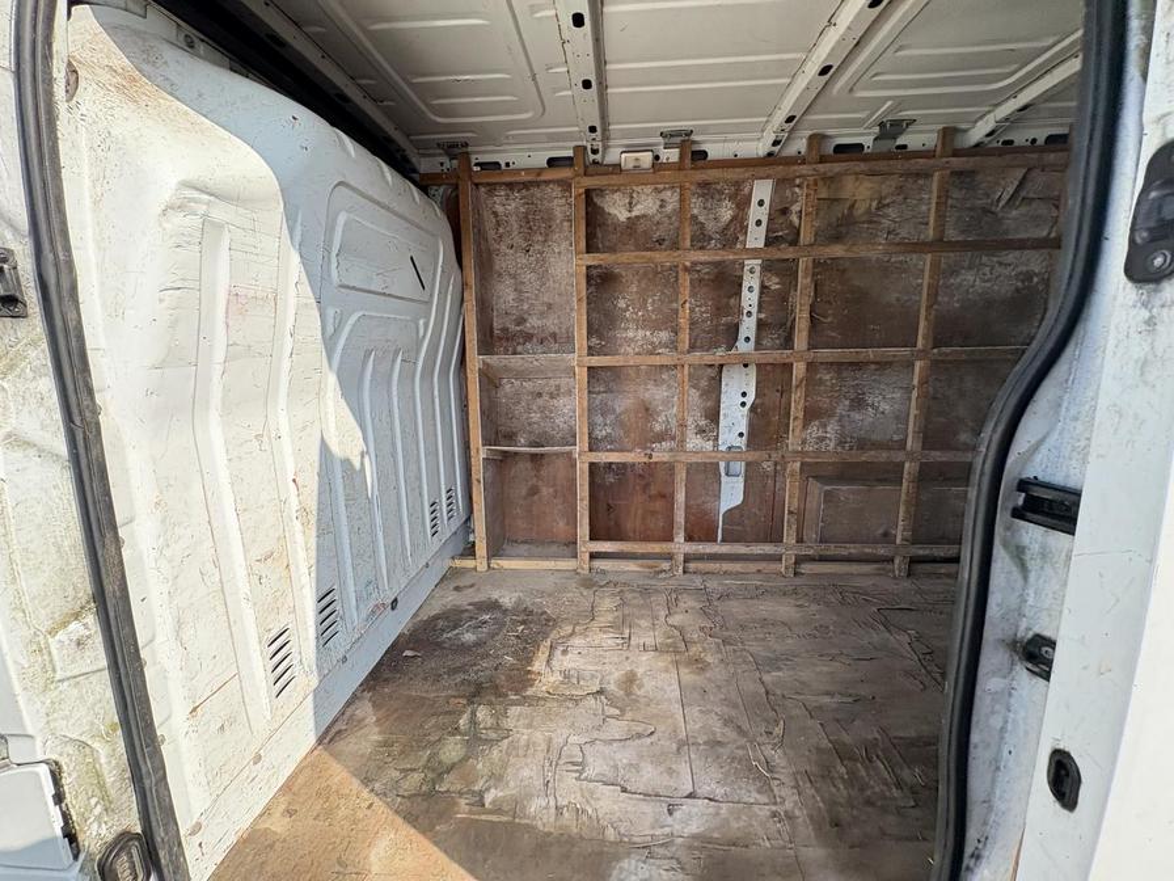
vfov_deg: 85.7
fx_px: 475
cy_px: 440
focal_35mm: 14
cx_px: 587
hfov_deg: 102.1
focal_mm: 2.22
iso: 64
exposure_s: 1/354
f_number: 2.2
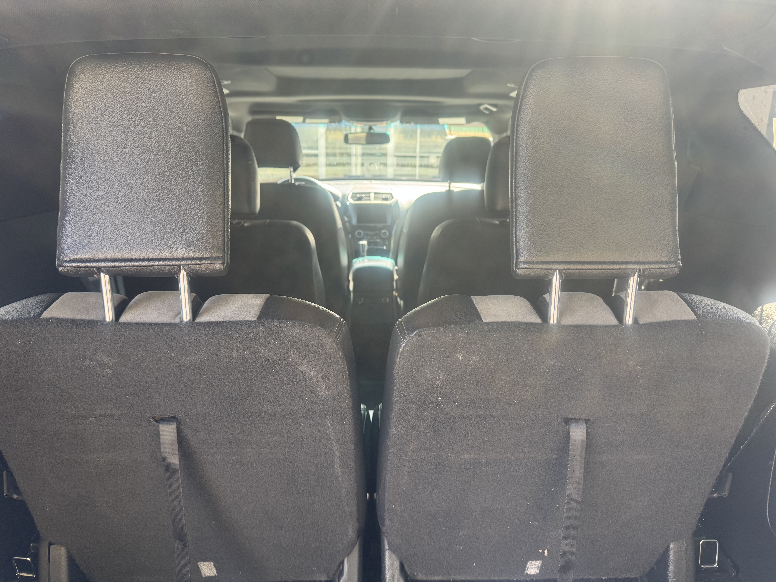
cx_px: 388
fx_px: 538
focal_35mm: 24
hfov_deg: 71.6
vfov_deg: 56.8
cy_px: 291
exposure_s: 1/121
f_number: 1.78
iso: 125
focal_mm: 6.76
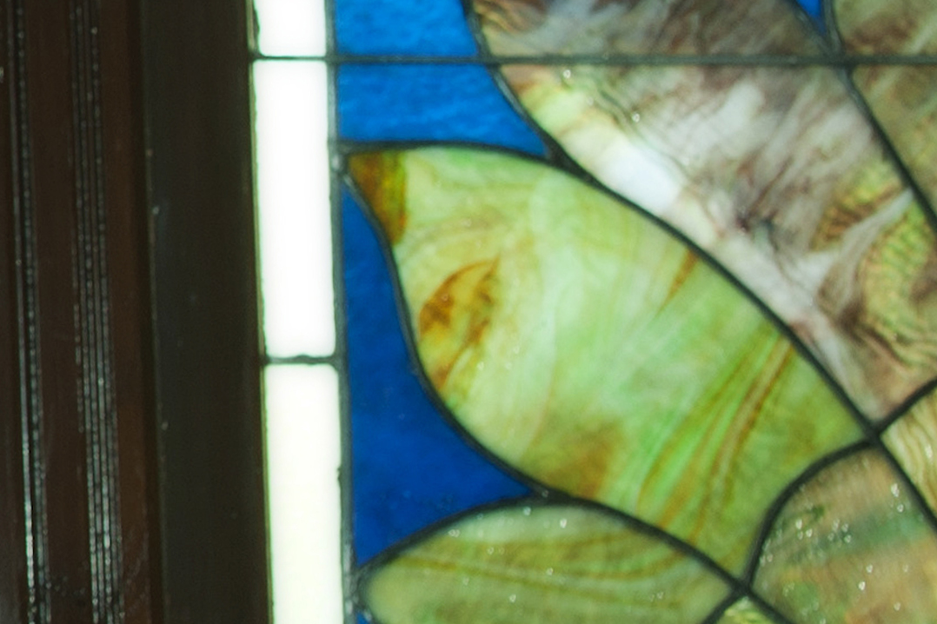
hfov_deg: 8.8
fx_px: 5152
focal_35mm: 198
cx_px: -1696
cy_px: 51
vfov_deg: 6.9
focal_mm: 35
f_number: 3.2
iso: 125
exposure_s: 1/60
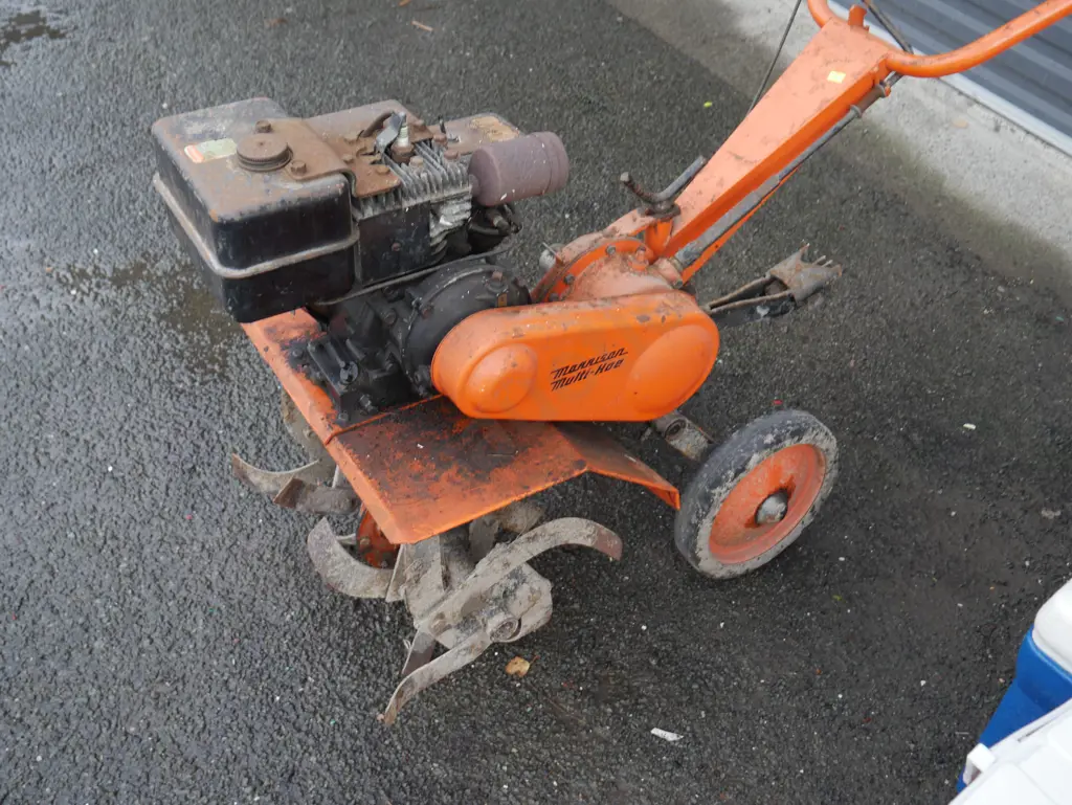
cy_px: 402
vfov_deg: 39.7
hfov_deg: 51.3
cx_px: 536
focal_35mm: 36
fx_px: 1115
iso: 200
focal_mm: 18
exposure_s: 1/80
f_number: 4
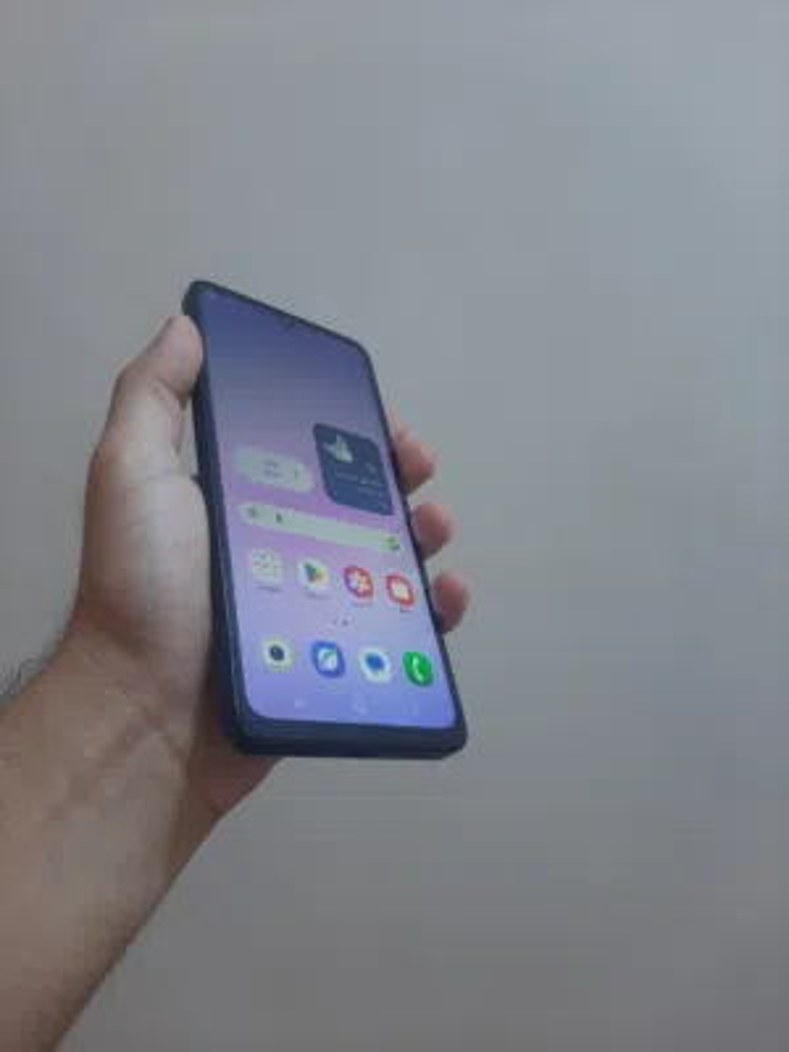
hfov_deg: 51.4
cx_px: 394
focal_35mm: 27
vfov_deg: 65.3
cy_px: 526
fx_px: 821
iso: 80
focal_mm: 3.93
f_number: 1.7
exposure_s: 1/50
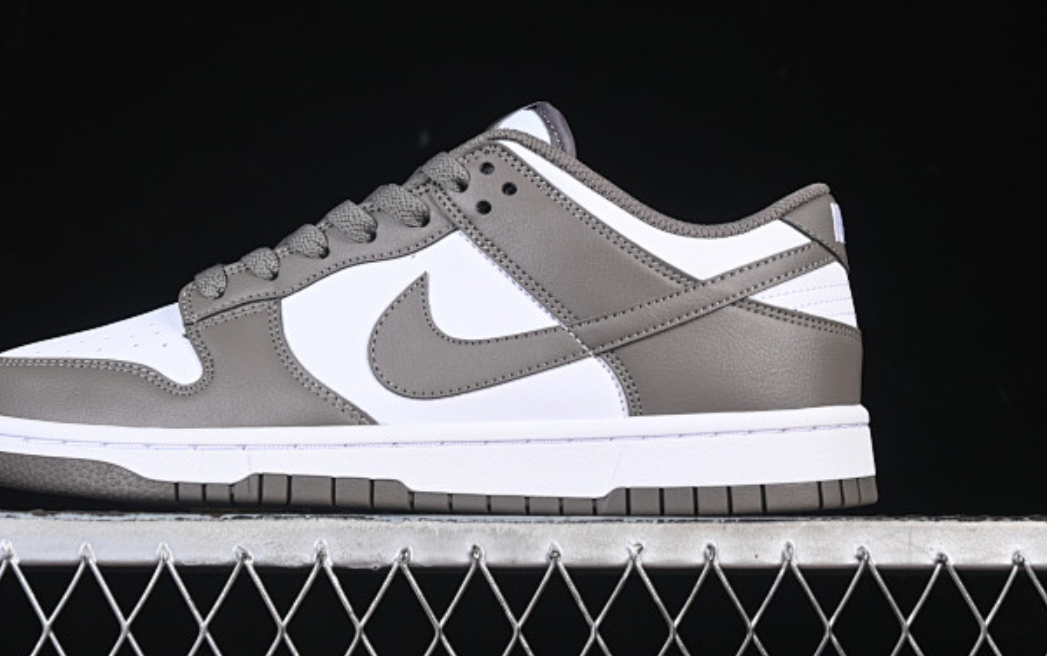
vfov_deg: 12.8
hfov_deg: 20.4
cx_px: 407
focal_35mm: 102
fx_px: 2912
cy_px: 228
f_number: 7.1
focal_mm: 50
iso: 160
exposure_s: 1/80
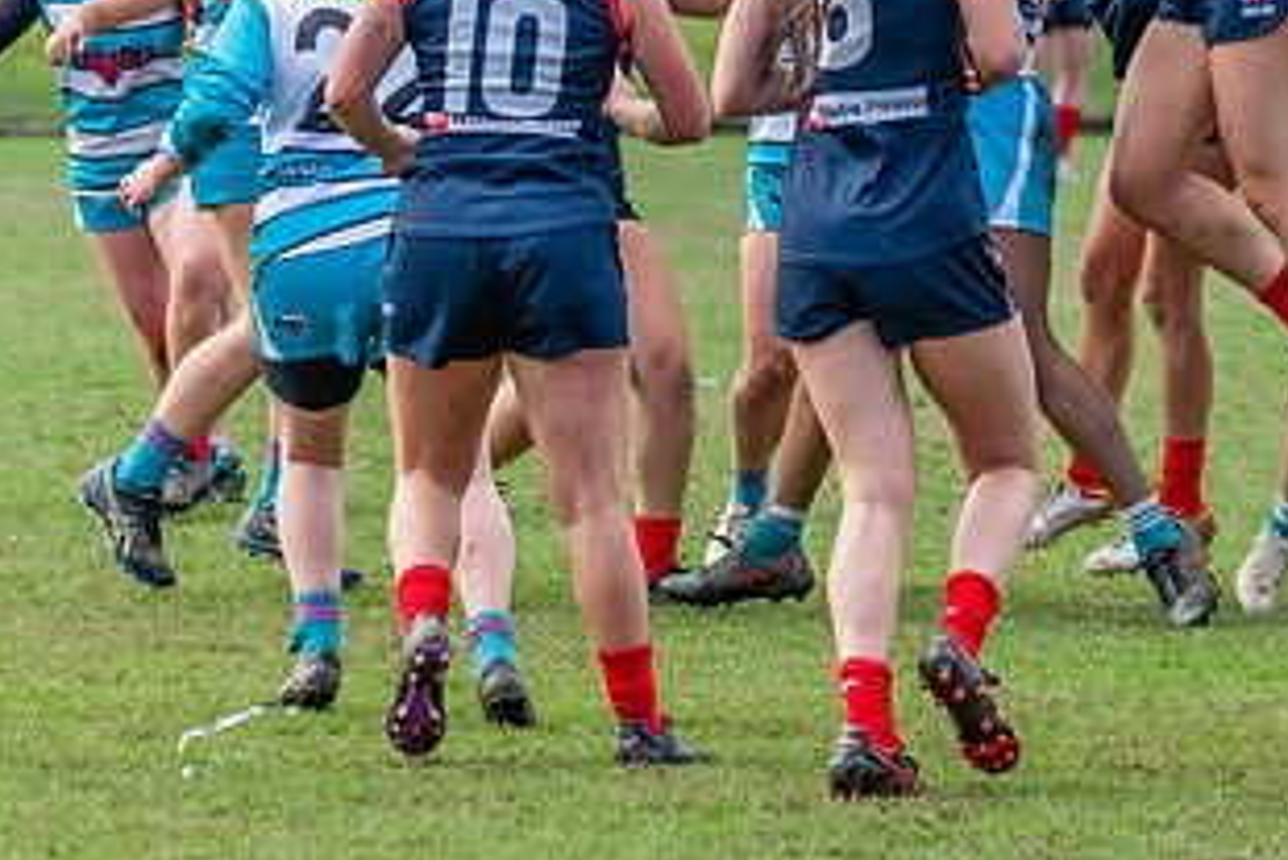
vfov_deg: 3.1
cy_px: -39
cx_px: 1325
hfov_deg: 4.6
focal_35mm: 450
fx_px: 16107
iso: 800
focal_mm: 150
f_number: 5
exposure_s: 1/1600
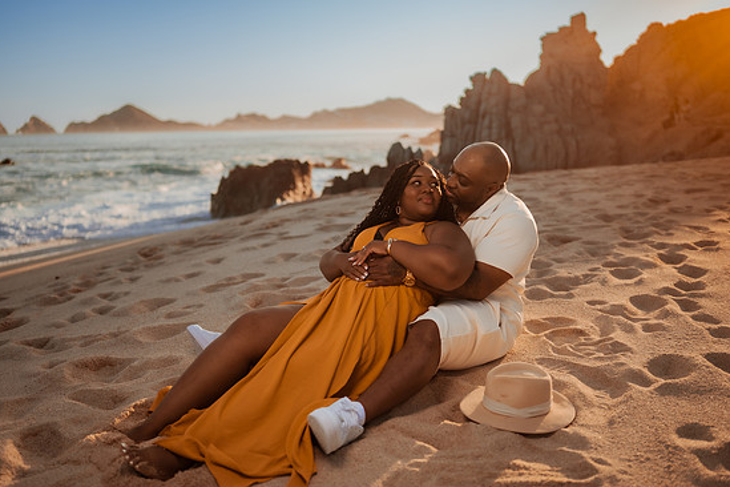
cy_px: 247
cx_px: 347
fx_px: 750
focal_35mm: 37
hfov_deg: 51.9
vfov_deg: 35.9
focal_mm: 35
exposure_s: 1/1600
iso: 100
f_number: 1.8
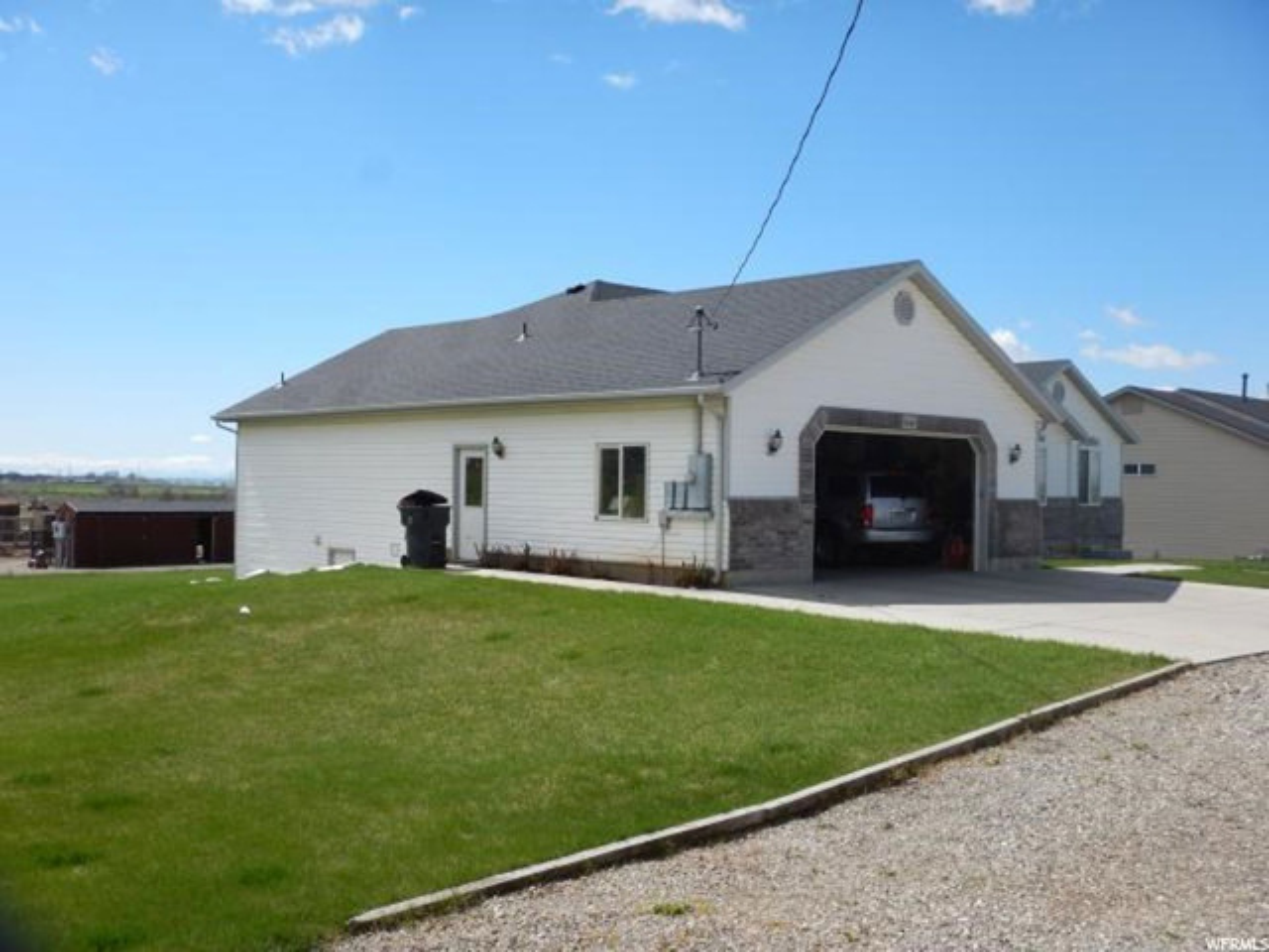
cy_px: 476
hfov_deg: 50.1
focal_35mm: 37
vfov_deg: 38.7
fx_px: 1356
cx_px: 634
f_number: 4.2
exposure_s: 1/1000
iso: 125
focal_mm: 6.6
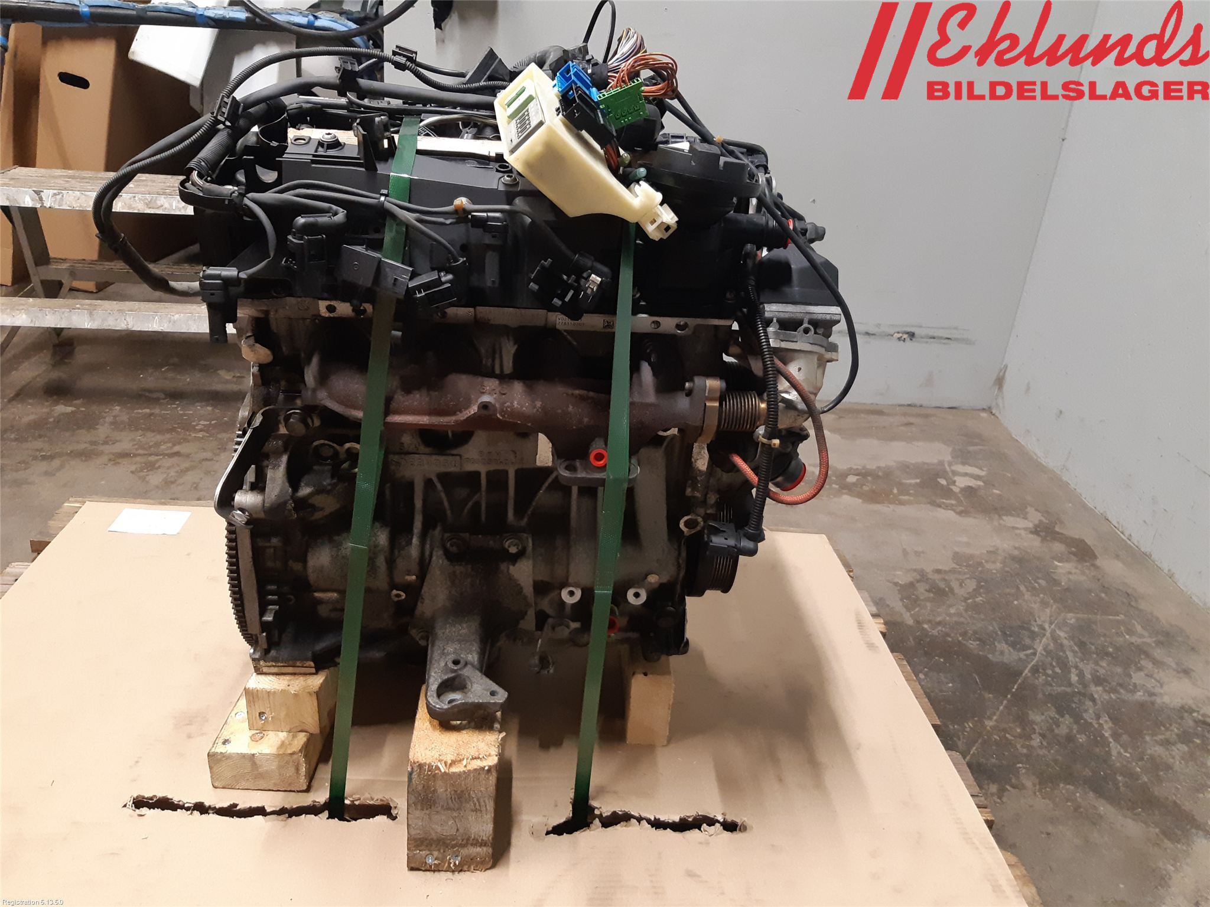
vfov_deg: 53.1
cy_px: 454
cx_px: 605
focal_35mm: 26
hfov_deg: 67.3
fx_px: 909
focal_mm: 3.93
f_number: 1.7
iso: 250
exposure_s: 1/50
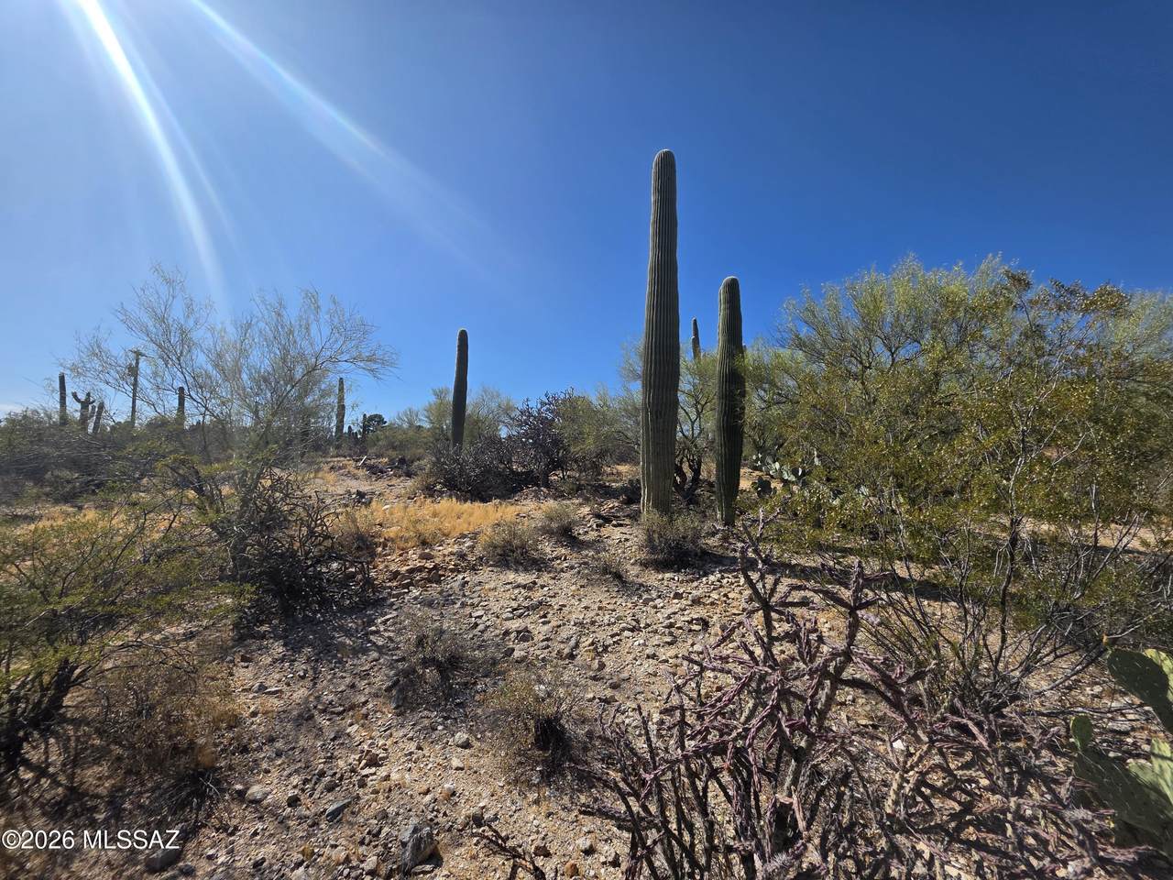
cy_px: 440
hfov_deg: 106.2
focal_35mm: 13
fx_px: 441
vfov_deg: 89.9
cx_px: 586
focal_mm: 2.2
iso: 40
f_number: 1.9
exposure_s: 1/2607
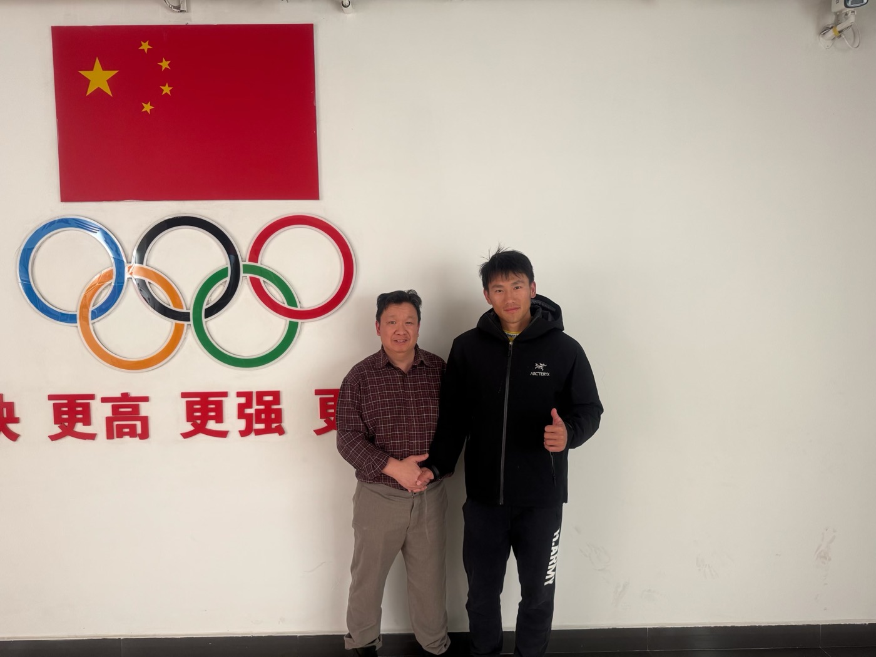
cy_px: 328
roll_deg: +0.5
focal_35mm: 24
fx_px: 607
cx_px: 438
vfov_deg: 56.8
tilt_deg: -3.2
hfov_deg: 71.6
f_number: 1.78
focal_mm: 6.76
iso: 160
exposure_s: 1/50
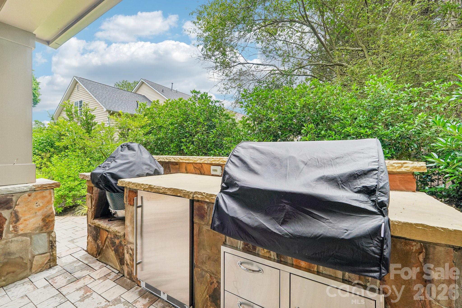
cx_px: 231
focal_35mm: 15
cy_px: 154
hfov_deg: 100.4
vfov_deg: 77.3
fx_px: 192
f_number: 8
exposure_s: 1/45
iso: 100
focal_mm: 10
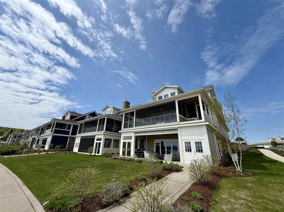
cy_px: 106
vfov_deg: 85.6
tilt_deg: +20.3
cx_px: 142
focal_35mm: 14
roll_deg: -1.6
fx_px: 115
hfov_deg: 102.1
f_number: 2.2
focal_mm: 2.22
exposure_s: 1/1368
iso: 20
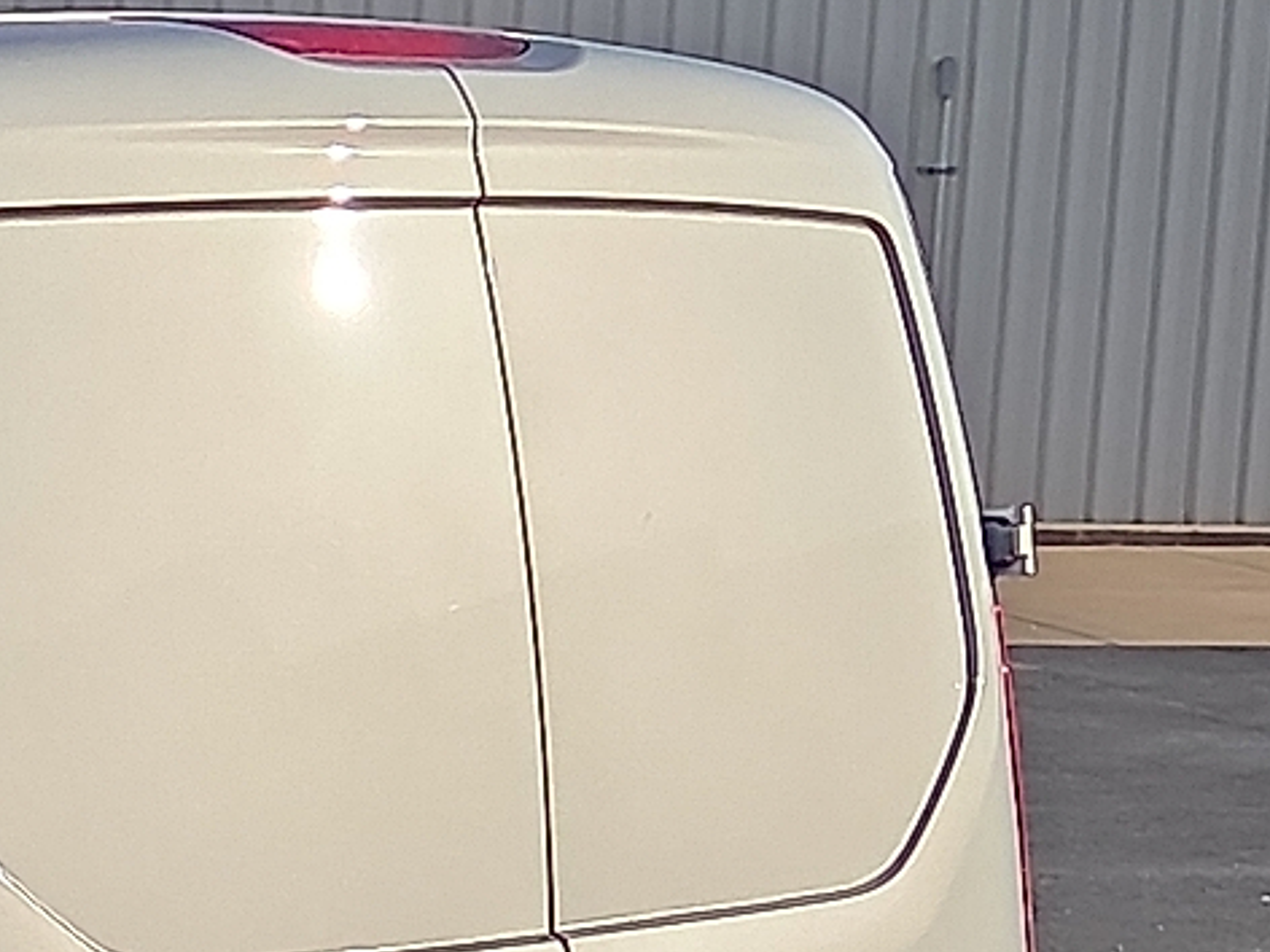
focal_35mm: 149
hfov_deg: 12.4
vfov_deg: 9.8
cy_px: 1146
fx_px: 5467
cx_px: -802
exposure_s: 1/5000
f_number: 1.8
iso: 25
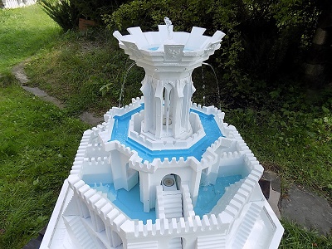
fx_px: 221
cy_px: 124
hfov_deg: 73.9
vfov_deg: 58.9
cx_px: 166
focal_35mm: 23
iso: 80
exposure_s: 1/250
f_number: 3.1
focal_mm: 4
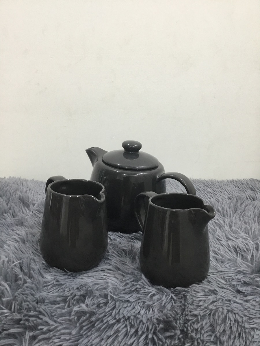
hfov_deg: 45.4
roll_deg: -0.9
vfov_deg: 58.4
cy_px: 173
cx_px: 130
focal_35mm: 31
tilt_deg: -15.6
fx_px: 310
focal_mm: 3.3
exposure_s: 1/33
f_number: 2.4
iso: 125
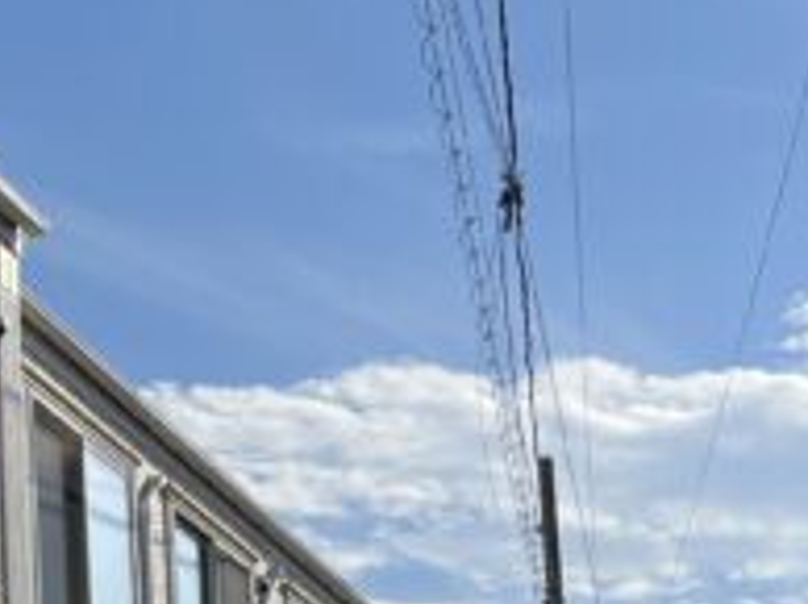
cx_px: -458
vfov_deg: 13.8
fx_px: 2401
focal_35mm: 103
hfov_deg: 17.0
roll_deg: +1.8
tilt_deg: +11.2
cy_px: 775
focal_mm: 5.1
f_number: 1.6
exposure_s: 1/5319
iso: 50
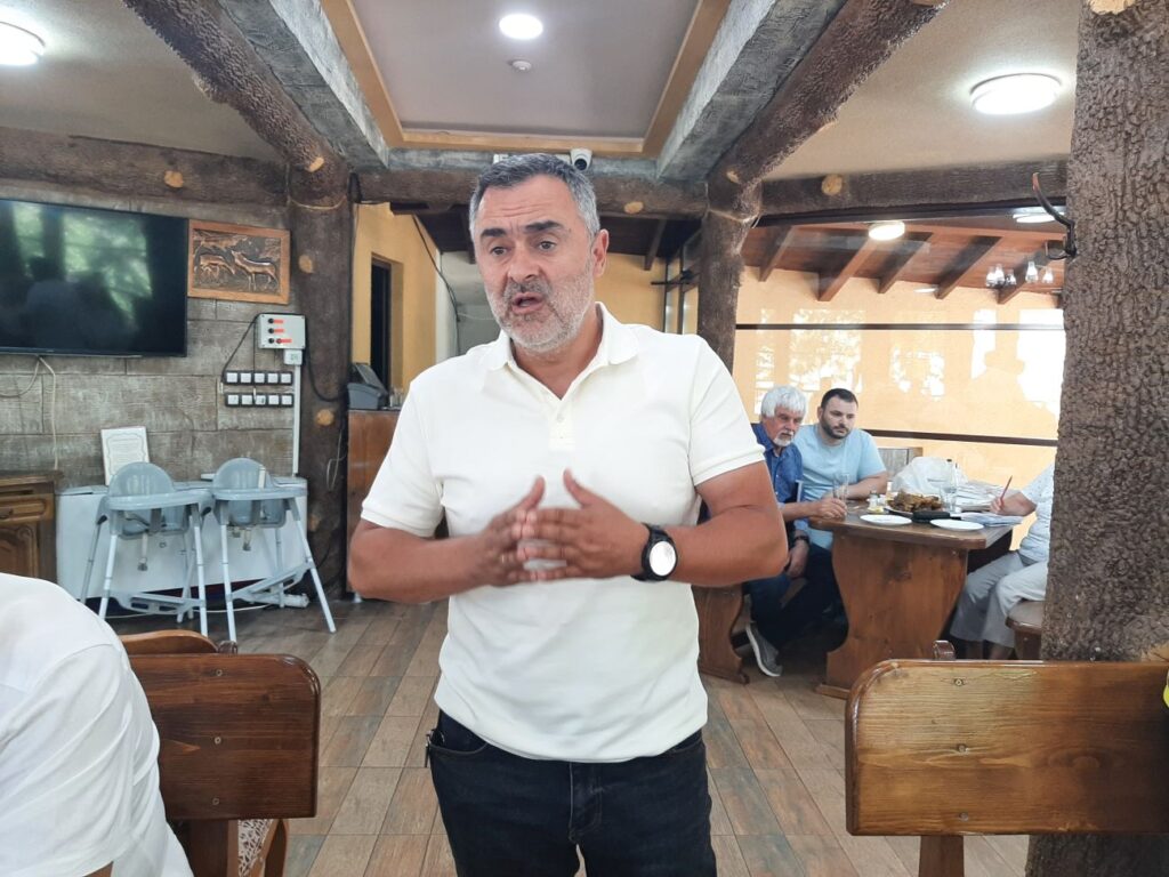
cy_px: 438
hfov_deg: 67.3
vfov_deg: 53.1
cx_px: 584
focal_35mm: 26
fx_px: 878
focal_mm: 3.93
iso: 80
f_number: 1.7
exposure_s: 1/50
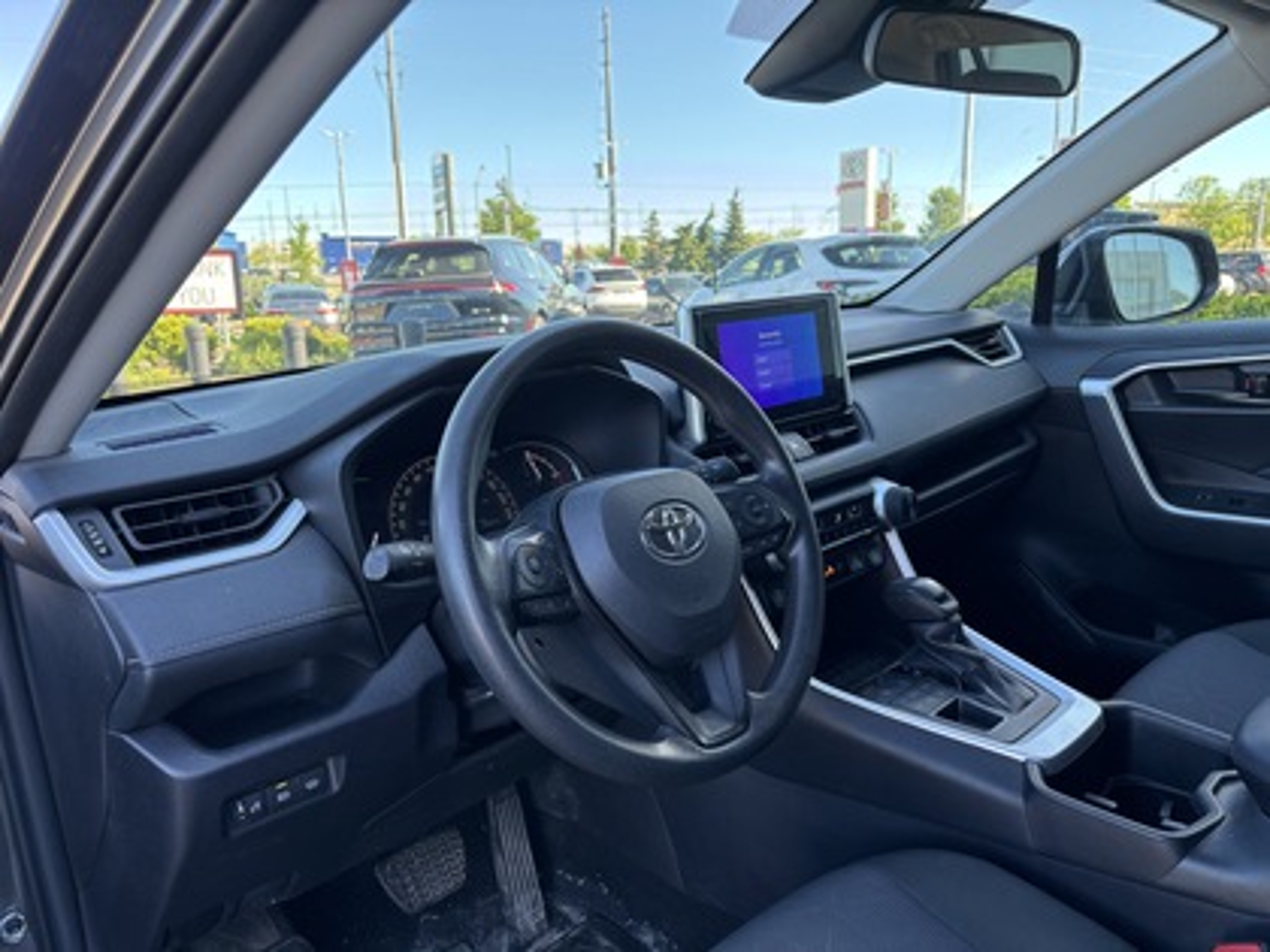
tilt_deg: -13.2
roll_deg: +1.4
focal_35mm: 26
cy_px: 476
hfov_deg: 67.3
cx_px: 635
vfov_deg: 53.1
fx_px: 954
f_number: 1.6
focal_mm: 5.96
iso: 40
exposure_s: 1/141
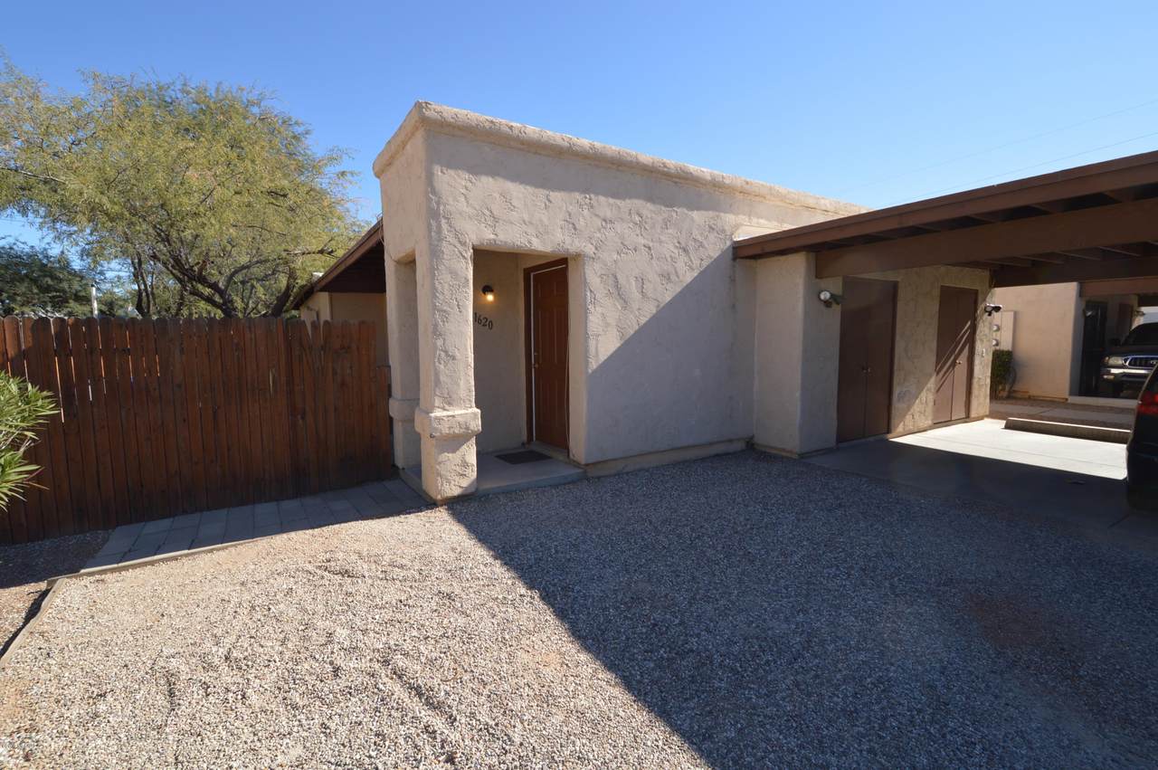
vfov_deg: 77.2
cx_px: 579
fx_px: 482
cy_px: 385
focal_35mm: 15
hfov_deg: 100.4
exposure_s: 1/200
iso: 100
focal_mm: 10
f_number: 6.3
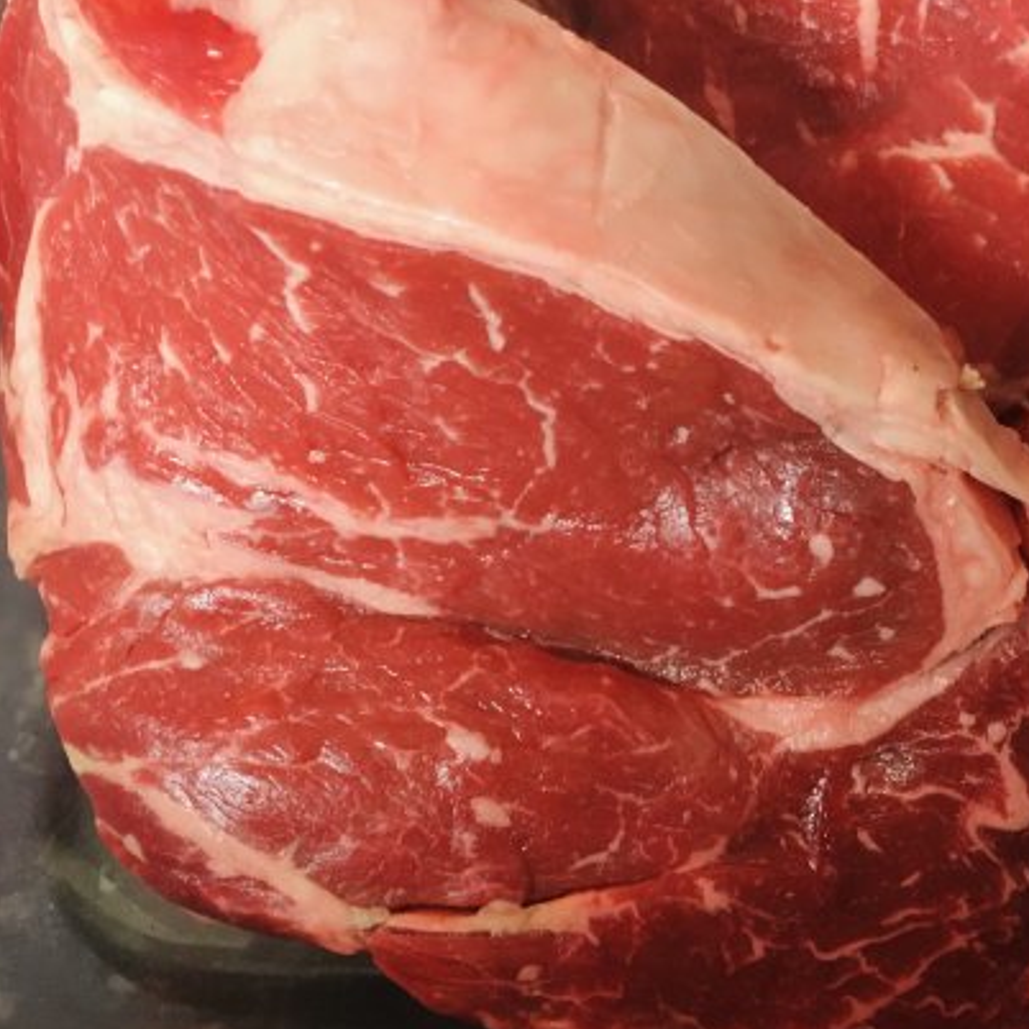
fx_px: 1312
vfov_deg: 42.8
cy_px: 562
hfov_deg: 41.5
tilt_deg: -80.2
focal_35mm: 39
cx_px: 781
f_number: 2.2
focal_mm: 4.15
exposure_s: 1/17
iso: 200
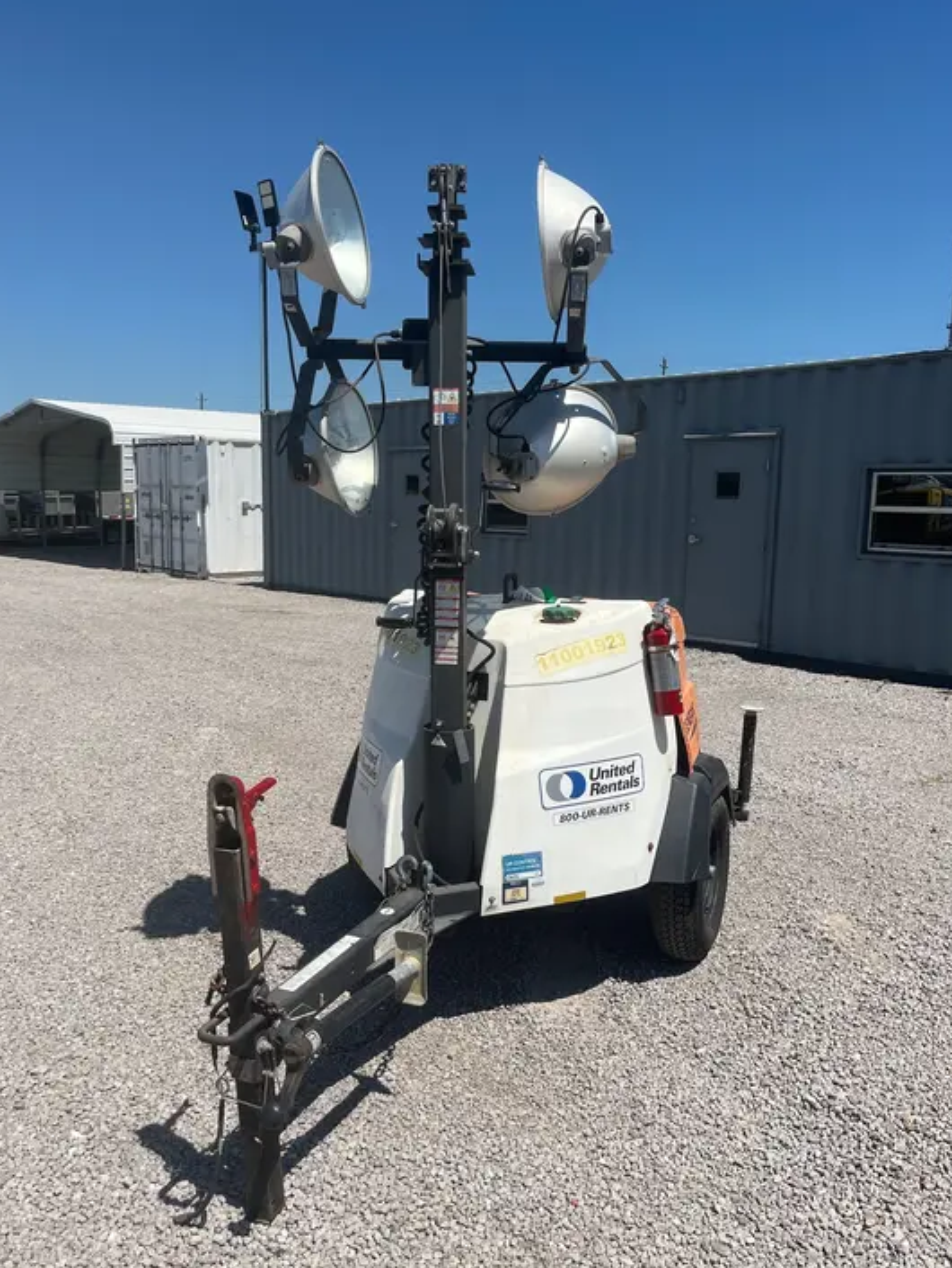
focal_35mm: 27
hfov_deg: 51.4
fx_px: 989
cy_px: 637
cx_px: 472
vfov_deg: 65.3
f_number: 1.6
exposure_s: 1/5319
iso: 50
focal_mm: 5.1
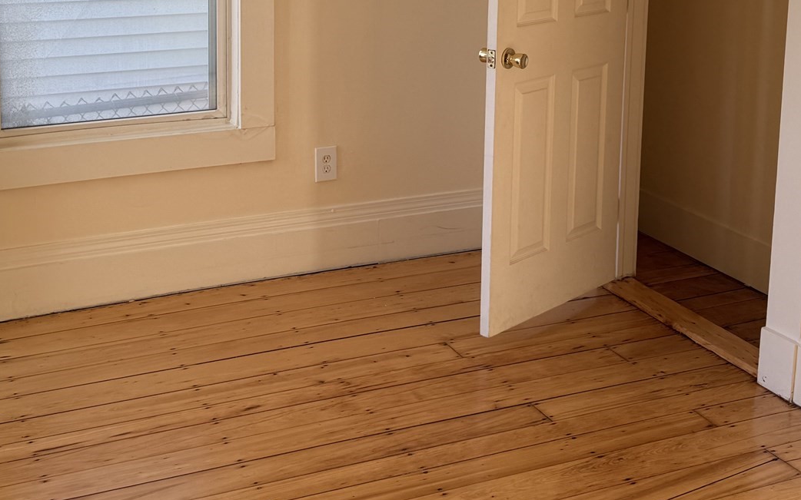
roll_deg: +0.3
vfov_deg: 24.8
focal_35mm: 50
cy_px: 18
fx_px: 1091
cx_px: 295
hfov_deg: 40.0
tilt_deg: -8.3
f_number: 1.78
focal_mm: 6.76
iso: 64
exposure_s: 1/256
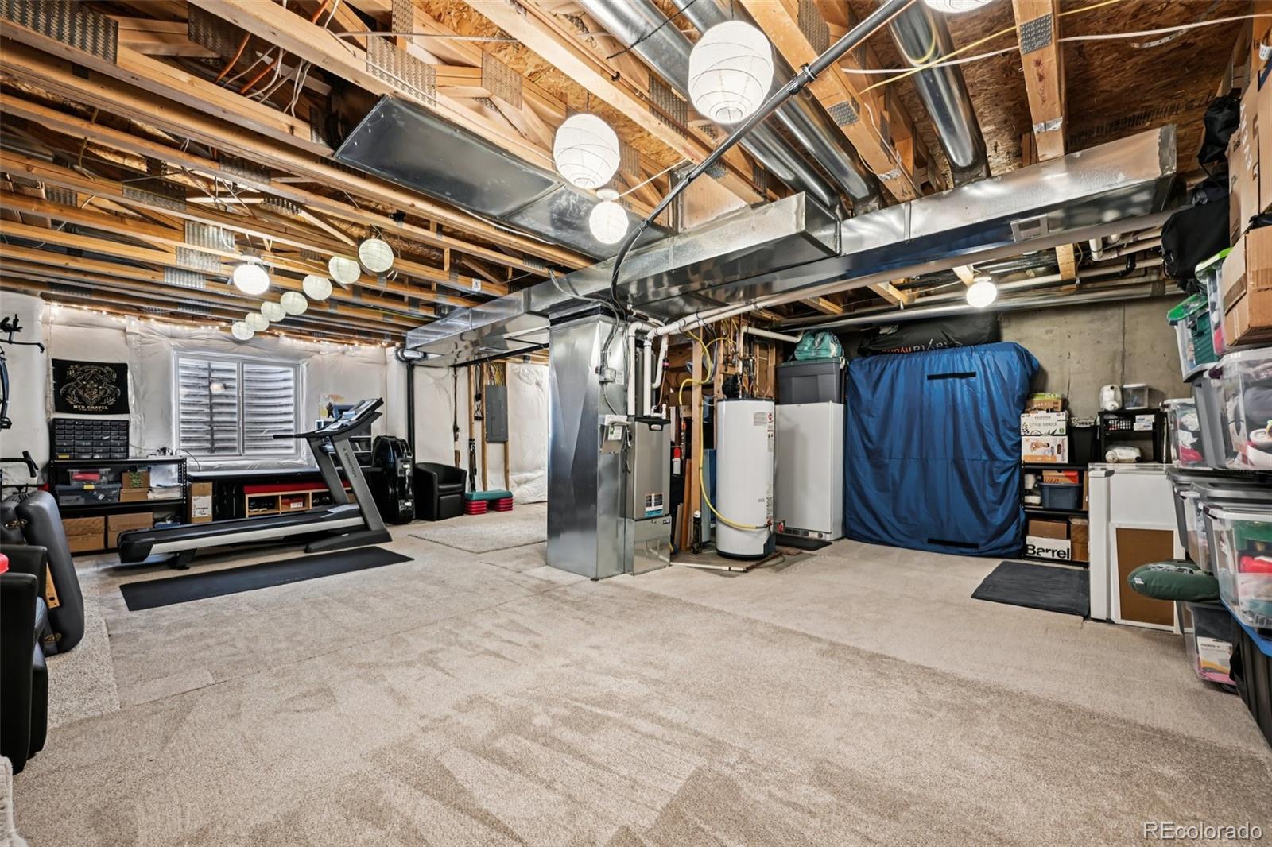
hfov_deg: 104.3
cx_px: 636
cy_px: 424
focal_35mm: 14
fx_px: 495
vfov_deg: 81.2
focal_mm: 14
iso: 400
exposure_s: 1/2.5
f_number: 11
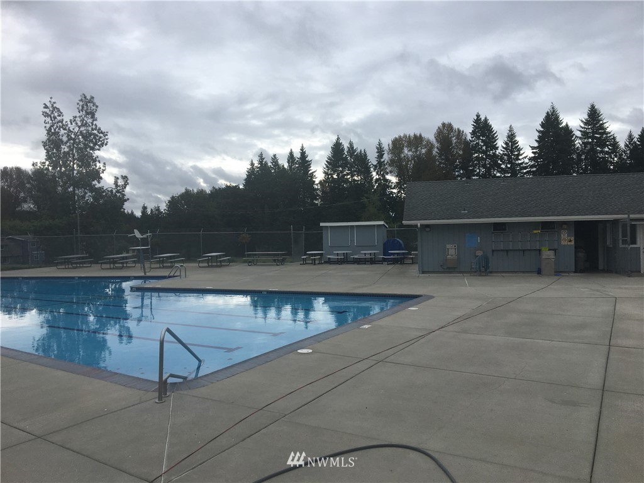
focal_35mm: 29
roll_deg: +0.6
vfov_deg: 48.2
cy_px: 242
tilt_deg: -0.5
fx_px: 540
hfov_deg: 61.7
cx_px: 322
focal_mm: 4.15
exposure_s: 1/754
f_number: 2.2
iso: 25
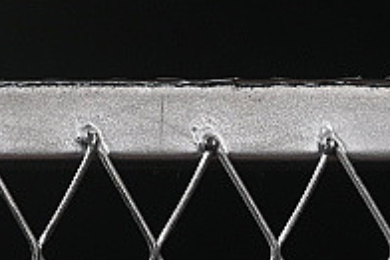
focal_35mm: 413
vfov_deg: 3.3
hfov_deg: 4.8
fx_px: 4477
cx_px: -601
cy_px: -367
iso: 160
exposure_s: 1/80
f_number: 8
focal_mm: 50
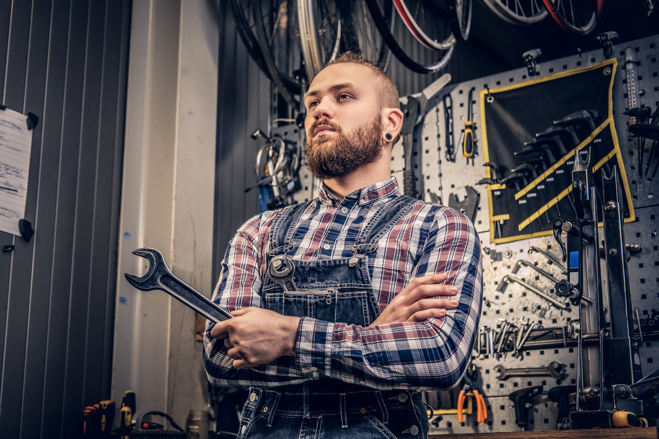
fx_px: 970
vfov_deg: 25.5
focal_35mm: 53
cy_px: 220
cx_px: 330
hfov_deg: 37.5
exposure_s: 1/60
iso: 200
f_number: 2.5
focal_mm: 35
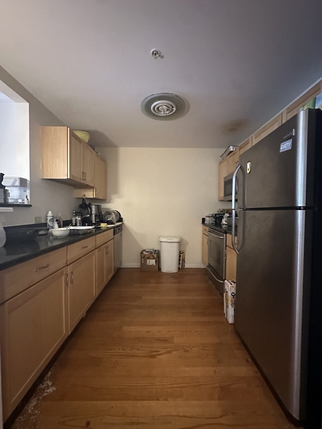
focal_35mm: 14
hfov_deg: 85.7
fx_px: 174
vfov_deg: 102.1
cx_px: 161
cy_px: 214
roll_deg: -0.6
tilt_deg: -1.6
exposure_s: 1/40
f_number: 2.2
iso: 1250
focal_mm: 2.22
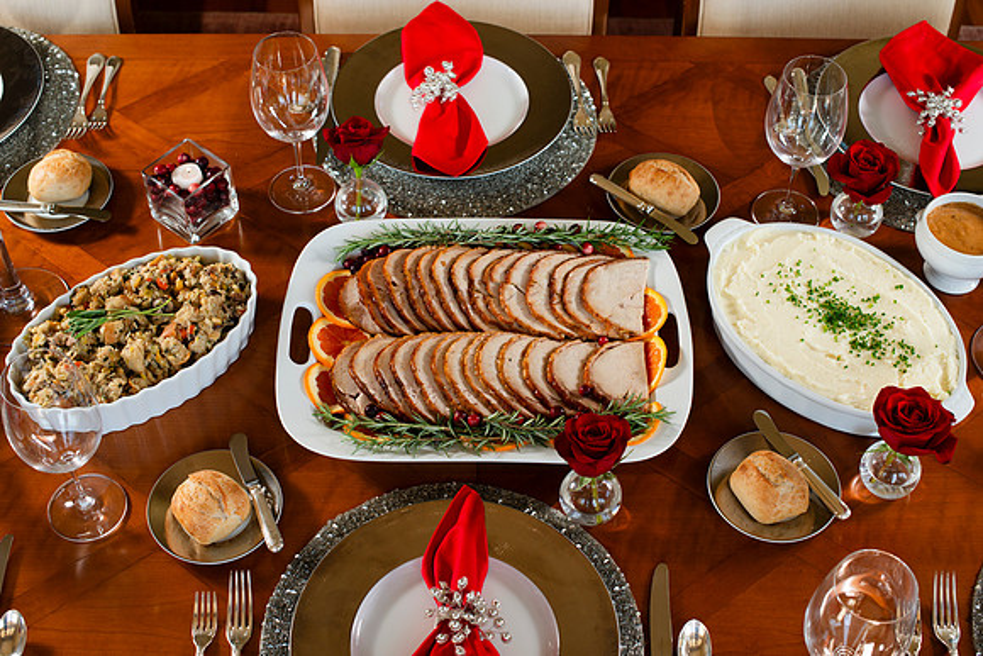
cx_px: 492
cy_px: 328
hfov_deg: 39.6
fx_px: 1366
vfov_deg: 27.0
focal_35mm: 50
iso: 250
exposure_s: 1/100
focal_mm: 50
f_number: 6.3
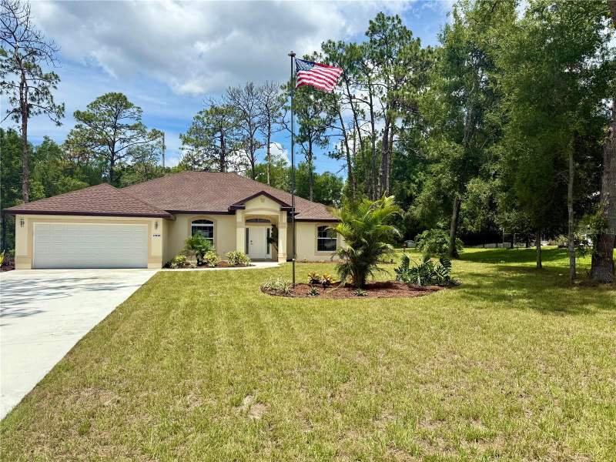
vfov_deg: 56.8
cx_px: 308
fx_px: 427
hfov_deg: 71.6
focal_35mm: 24
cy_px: 231
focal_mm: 6.76
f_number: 1.78
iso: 80
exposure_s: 1/4975
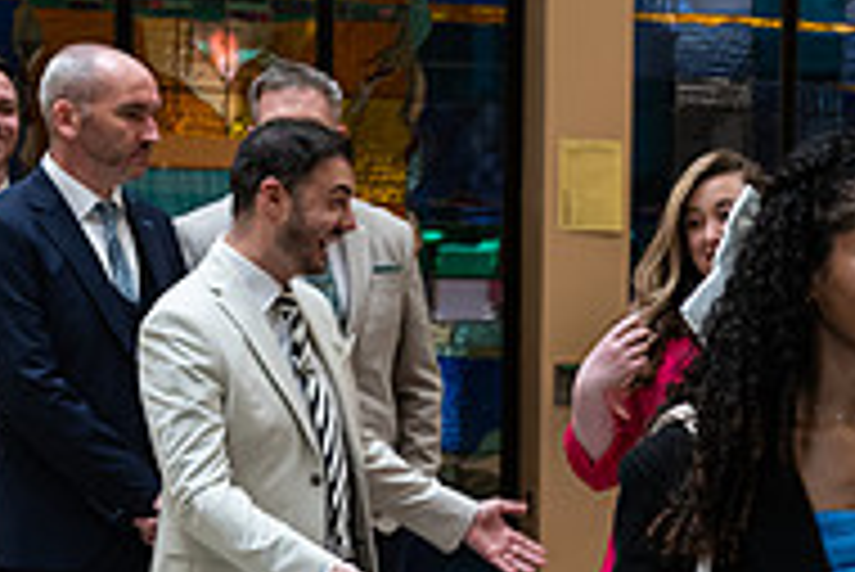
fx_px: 2614
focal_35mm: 110
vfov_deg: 12.4
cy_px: 484
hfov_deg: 17.7
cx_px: 1026
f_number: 3.5
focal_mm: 36
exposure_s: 1/160
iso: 800
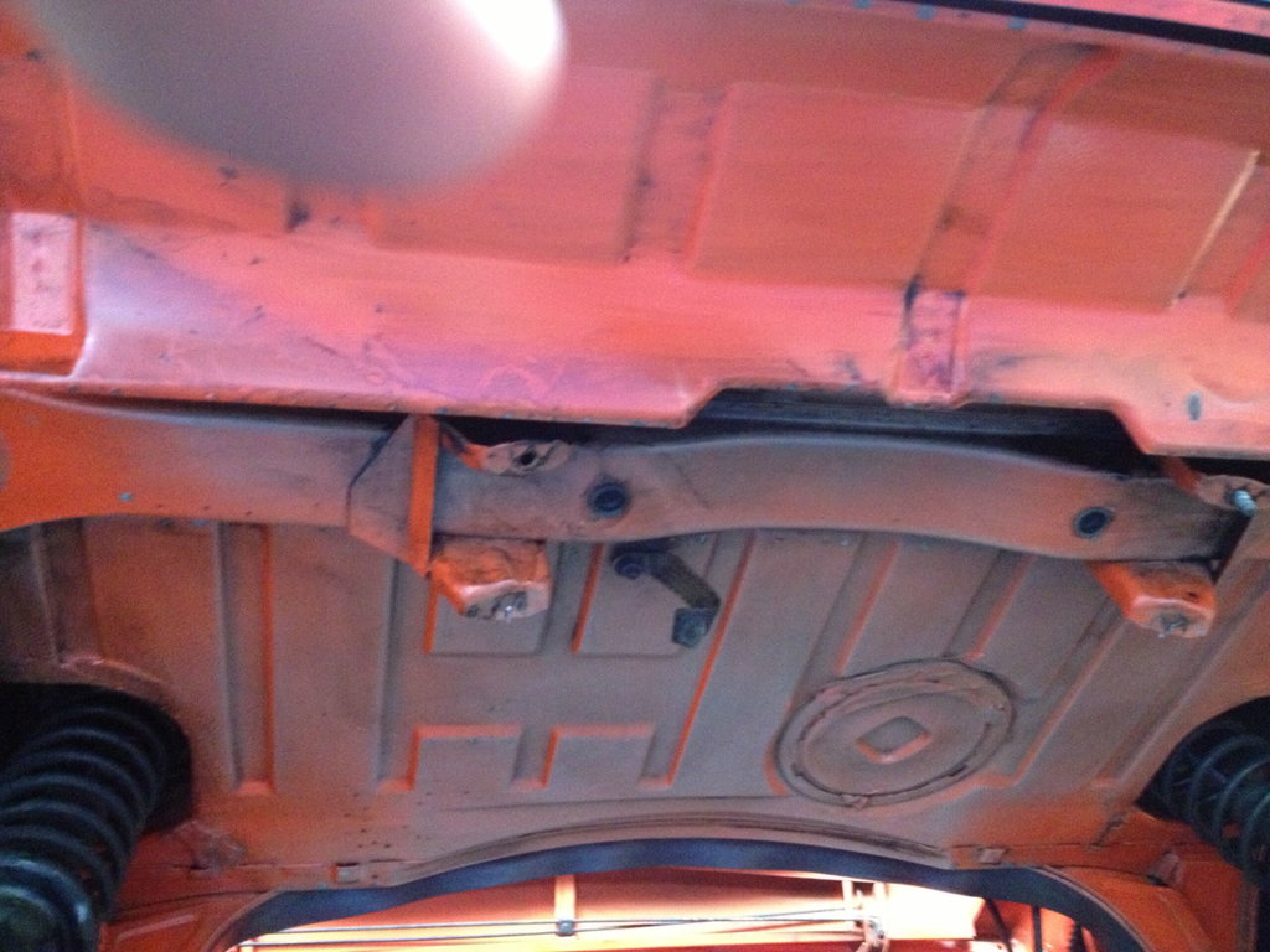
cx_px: 635
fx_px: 1284
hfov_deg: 52.6
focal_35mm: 35
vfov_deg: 40.7
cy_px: 476
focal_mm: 4.28
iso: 800
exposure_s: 1/15
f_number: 2.4
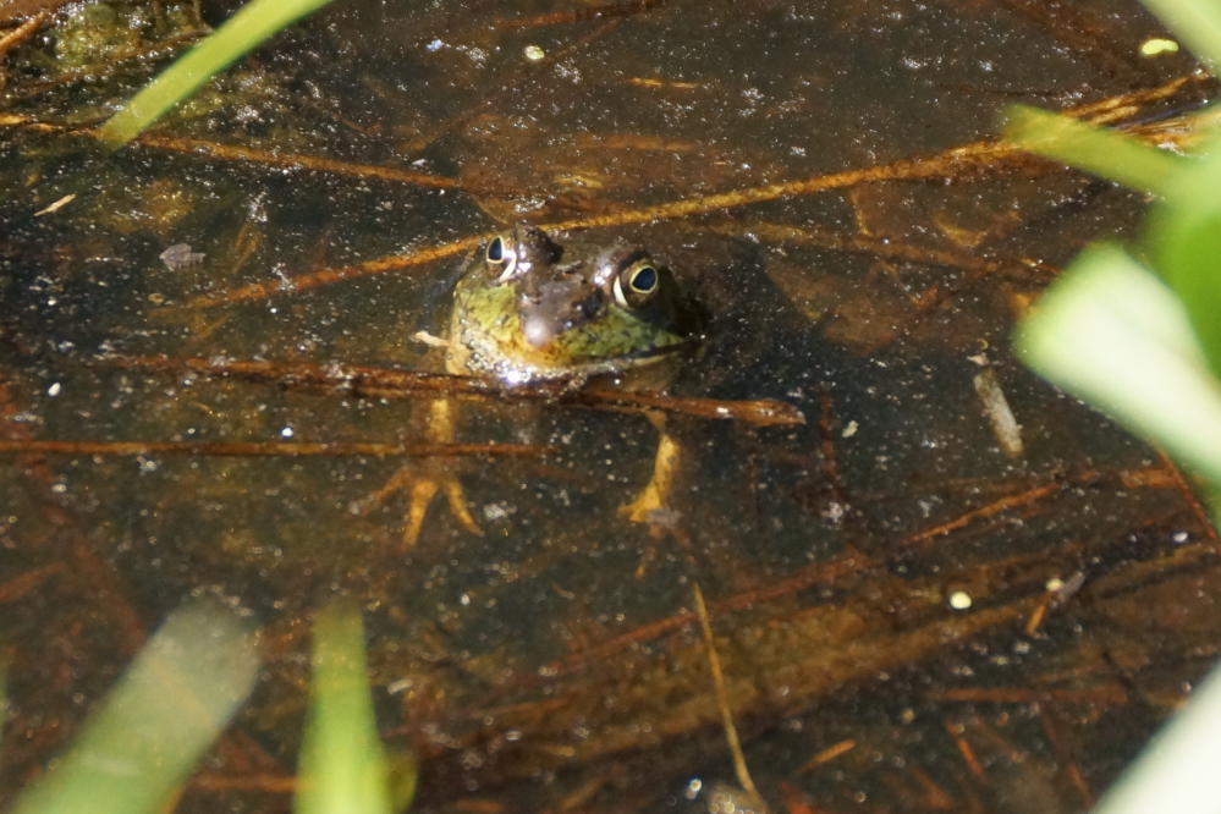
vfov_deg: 3.7
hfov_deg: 5.5
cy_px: 407
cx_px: 610
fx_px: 12718
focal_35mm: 375
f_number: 6.3
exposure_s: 1/400
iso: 1000
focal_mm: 250
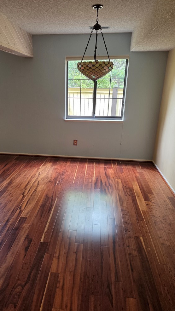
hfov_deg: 44.1
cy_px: 159
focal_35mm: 26
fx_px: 215
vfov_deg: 71.9
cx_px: 68
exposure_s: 1/120
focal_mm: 6.3
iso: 125
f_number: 1.7
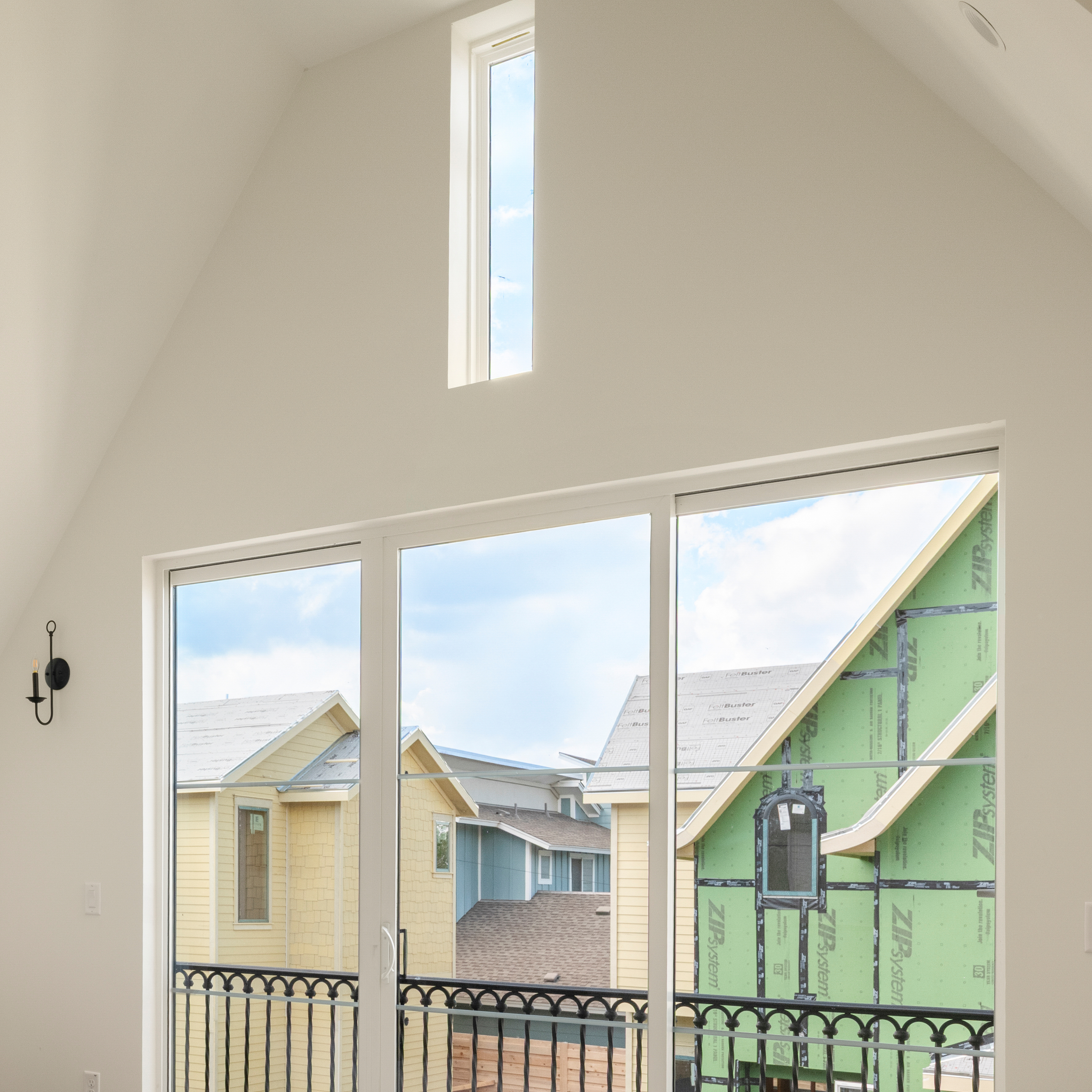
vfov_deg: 40.8
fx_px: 1392
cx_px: 104
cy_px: 890
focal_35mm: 39
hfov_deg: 39.6
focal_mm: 24.5
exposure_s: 1/20
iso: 500
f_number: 11
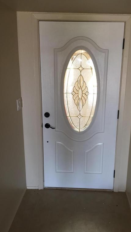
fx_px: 197
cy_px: 116
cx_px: 78
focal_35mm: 32
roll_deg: -0.5
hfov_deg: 36.6
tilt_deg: -15.0
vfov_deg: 61.0
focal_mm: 4.15
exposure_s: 1/30
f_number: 2.2
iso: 64
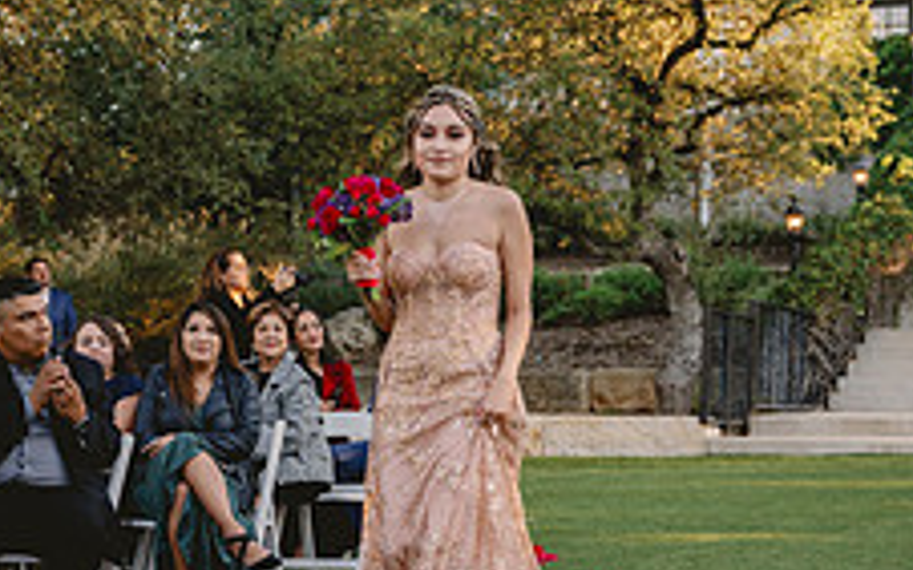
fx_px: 1915
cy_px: 433
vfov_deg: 16.8
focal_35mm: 77
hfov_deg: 26.8
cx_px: 418
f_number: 2.8
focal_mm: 38
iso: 320
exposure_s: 1/640
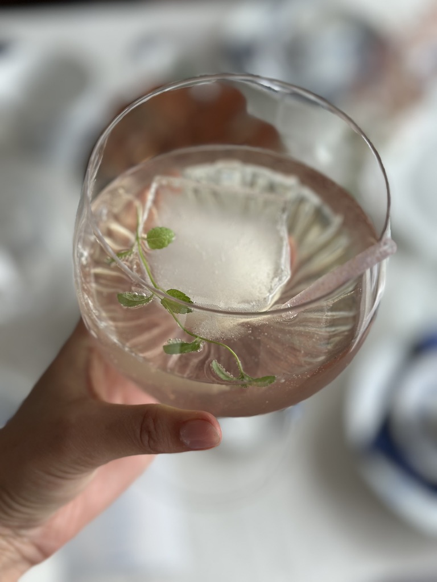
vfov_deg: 39.7
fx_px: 808
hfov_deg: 30.3
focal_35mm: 48
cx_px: 218
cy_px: 291
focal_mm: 6.86
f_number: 1.78
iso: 80
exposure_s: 1/185
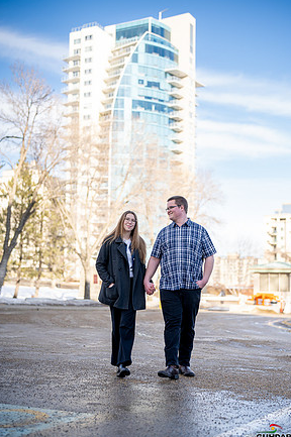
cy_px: 224
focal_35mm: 52
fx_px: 631
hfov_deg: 26.0
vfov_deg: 38.2
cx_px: 147
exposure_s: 1/6400
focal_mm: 50
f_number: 1.8
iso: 320
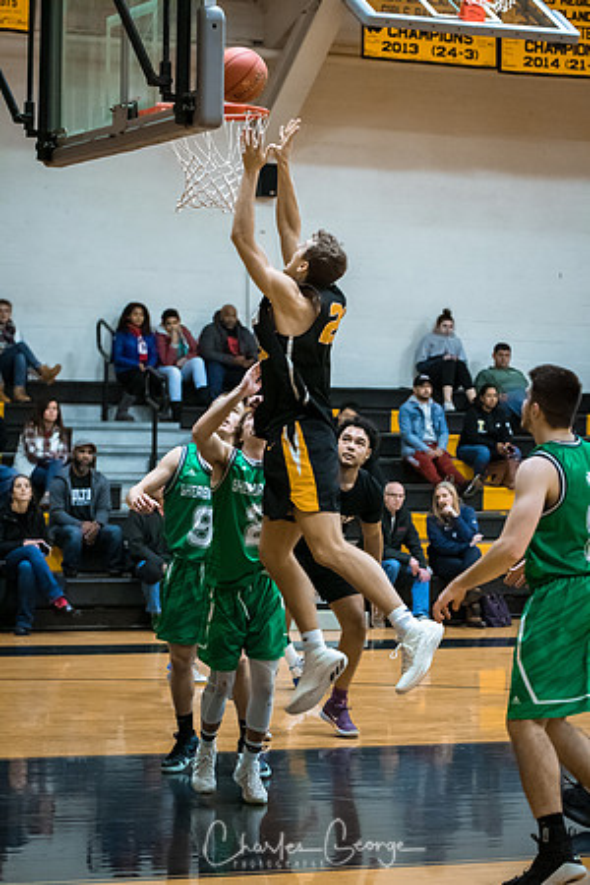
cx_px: 295
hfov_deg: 13.0
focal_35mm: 105
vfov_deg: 19.5
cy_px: 442
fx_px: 2581
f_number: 2.8
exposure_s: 1/400
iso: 3200
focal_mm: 70
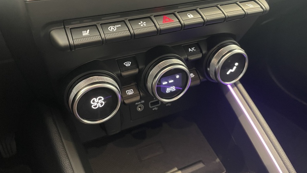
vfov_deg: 39.8
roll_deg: -2.5
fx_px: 236
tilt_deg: -34.1
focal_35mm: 29
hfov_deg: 66.0
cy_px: 61
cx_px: 156
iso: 640
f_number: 1.6
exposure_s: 1/25
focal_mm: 4.2
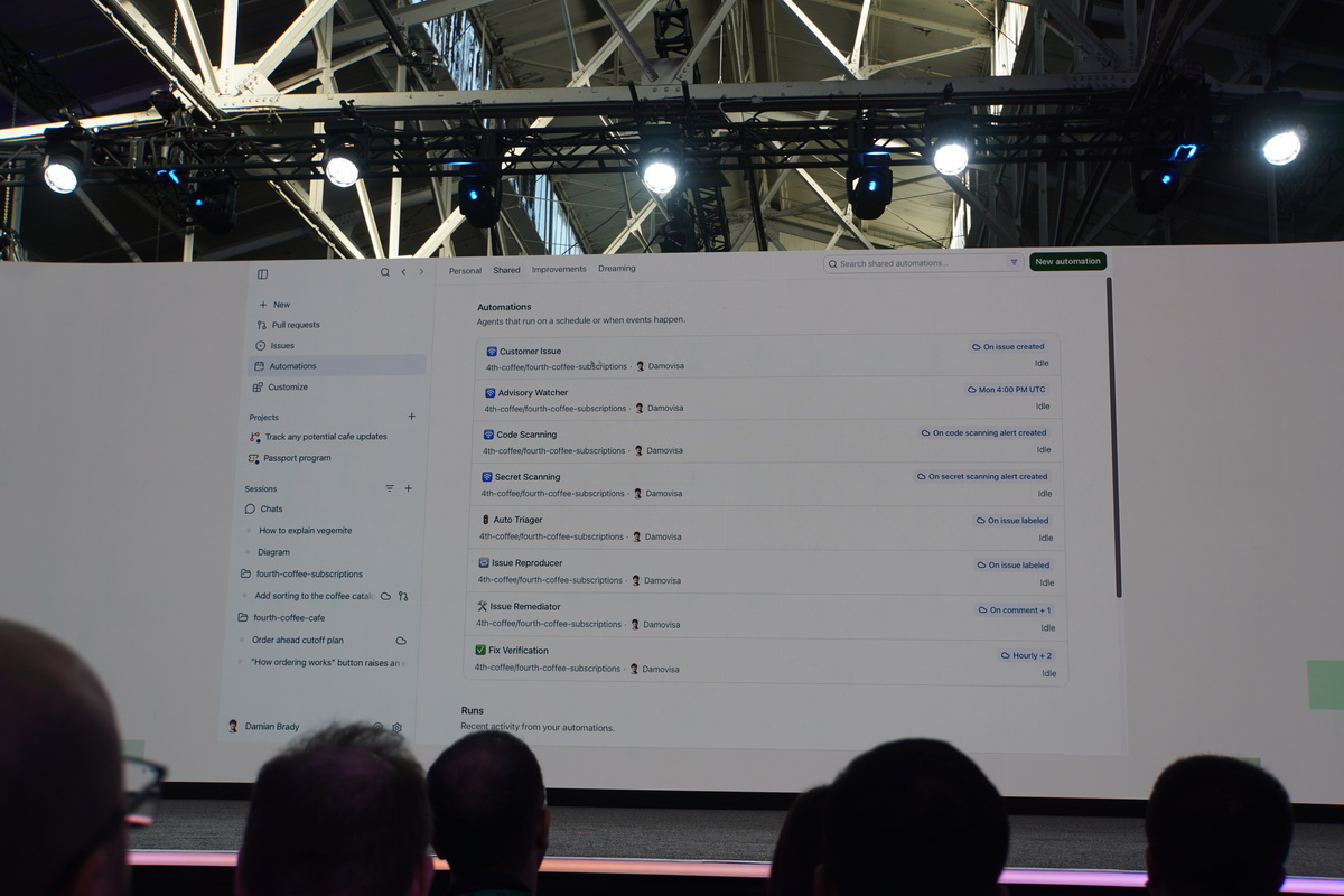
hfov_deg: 46.3
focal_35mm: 42
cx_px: 672
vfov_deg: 31.8
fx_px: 1573
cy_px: 448
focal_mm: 28.1
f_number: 5
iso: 100
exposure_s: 1/80
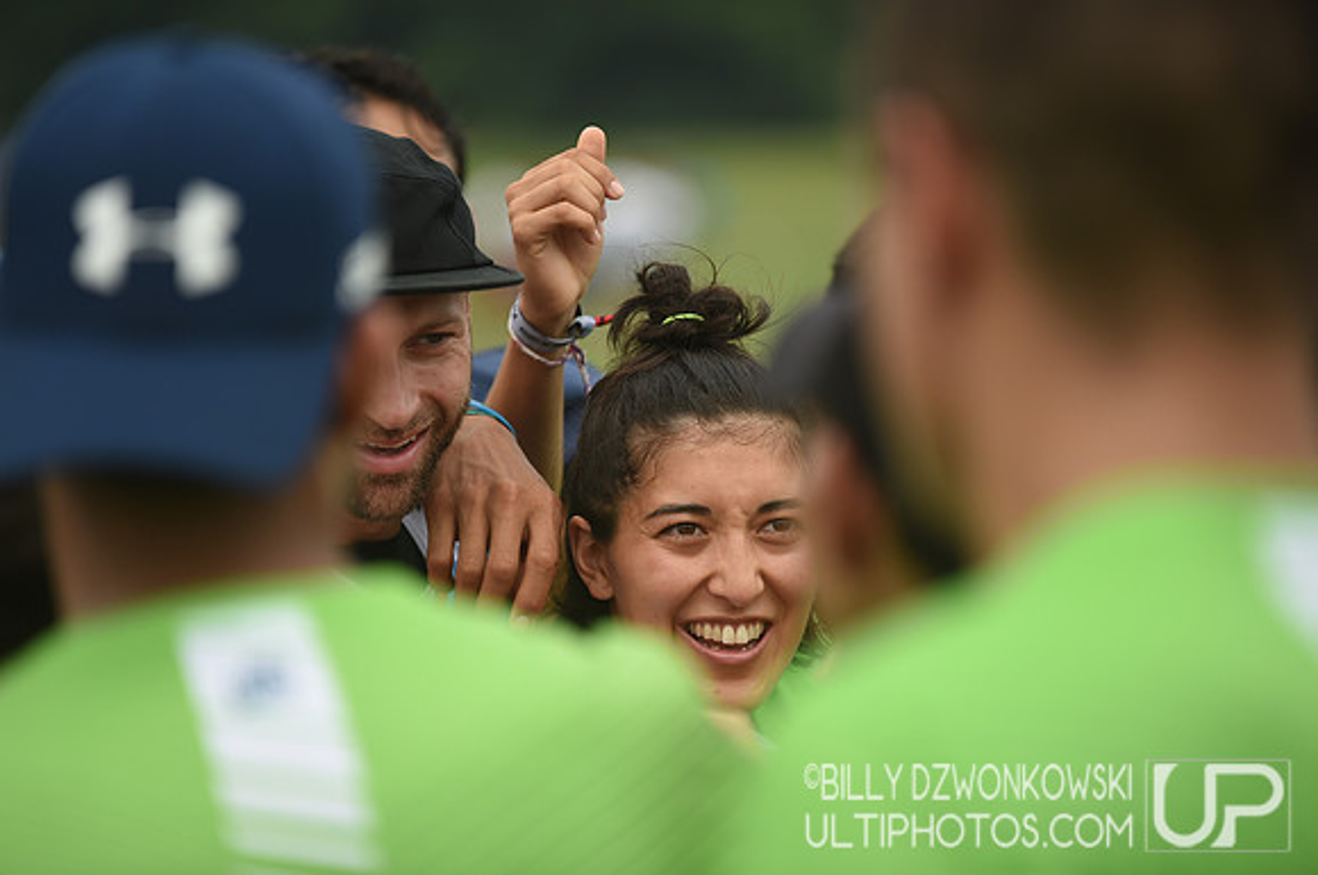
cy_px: 438
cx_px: 659
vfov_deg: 6.8
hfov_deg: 10.3
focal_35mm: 200
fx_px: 7312
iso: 320
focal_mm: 200
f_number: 2.8
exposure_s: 1/2500
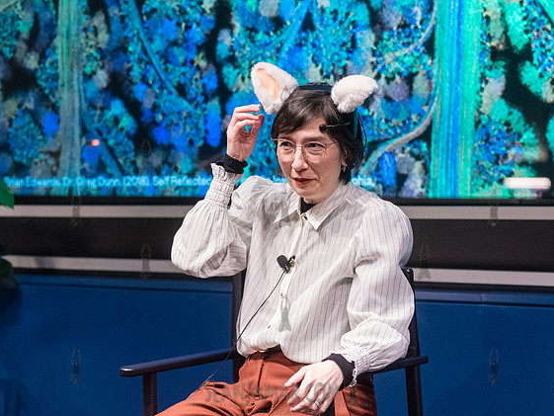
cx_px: 322
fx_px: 2001
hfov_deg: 15.8
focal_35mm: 125
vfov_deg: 11.9
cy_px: 189
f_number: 4
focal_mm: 105
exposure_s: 1/200
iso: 6400
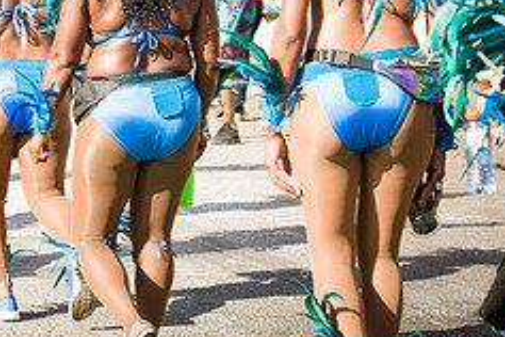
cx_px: -72
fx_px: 2399
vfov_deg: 8.0
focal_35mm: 171
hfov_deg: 11.8
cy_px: -11
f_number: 5.6
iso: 100
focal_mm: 70
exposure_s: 1/200
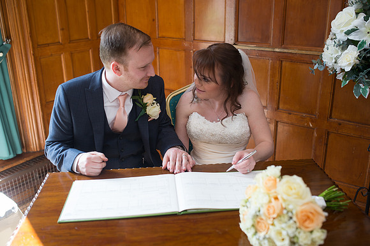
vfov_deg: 36.6
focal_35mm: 36
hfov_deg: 52.9
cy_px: 123
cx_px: 185
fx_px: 372
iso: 160
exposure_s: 1/100
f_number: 2.8
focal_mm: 35
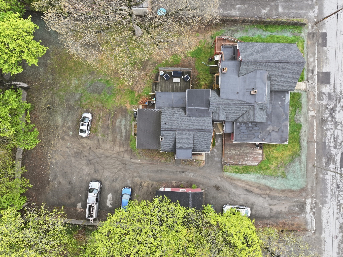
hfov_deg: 71.6
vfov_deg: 56.8
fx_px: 238
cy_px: 128
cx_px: 172
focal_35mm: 24
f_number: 2.8
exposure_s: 1/120
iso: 100
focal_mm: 12.3
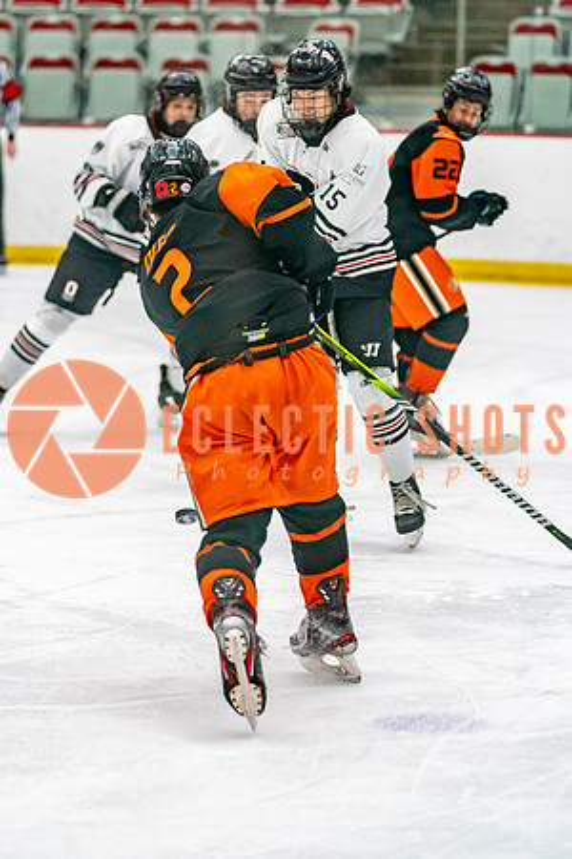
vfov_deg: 11.9
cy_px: 427
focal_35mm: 172
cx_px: 216
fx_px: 4109
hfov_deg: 8.0
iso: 3200
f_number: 2.8
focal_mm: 114
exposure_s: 1/1250
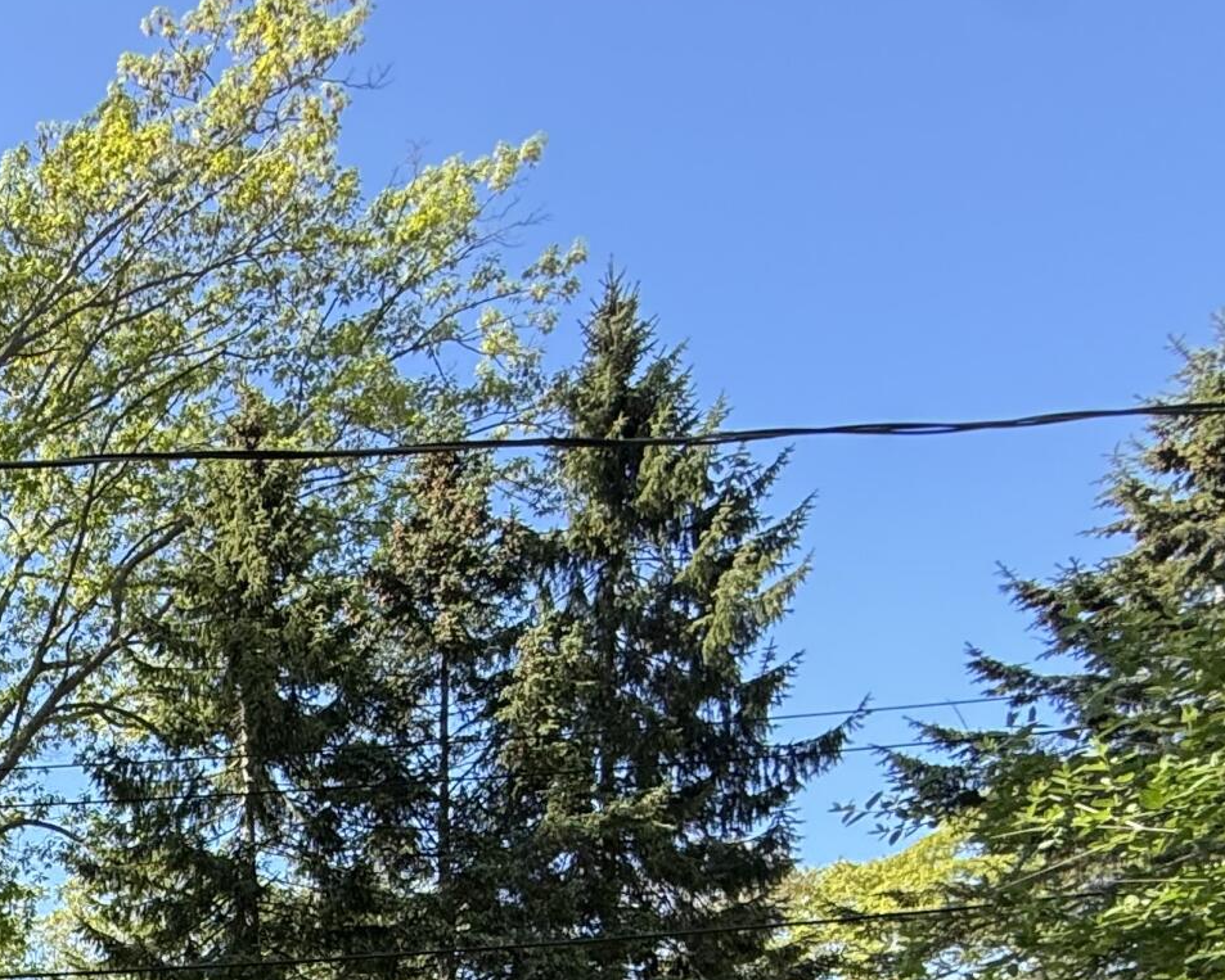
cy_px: 1306
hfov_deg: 31.1
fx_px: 1559
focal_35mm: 43
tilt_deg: +2.8
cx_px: -443
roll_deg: -0.3
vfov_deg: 28.1
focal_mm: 2.22
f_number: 2.2
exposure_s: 1/323
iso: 50
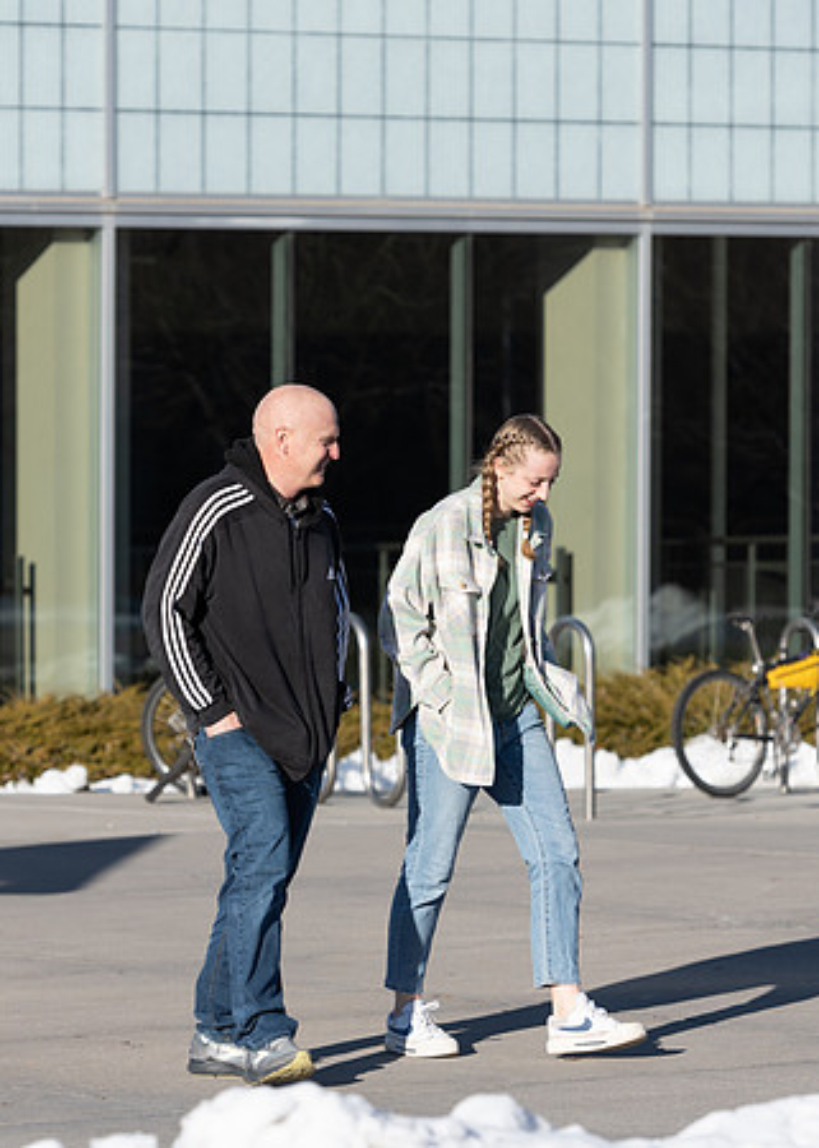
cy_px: 561
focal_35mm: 205
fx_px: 6677
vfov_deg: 9.8
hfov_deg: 7.0
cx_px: 328
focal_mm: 135
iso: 100
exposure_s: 1/1250
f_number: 4
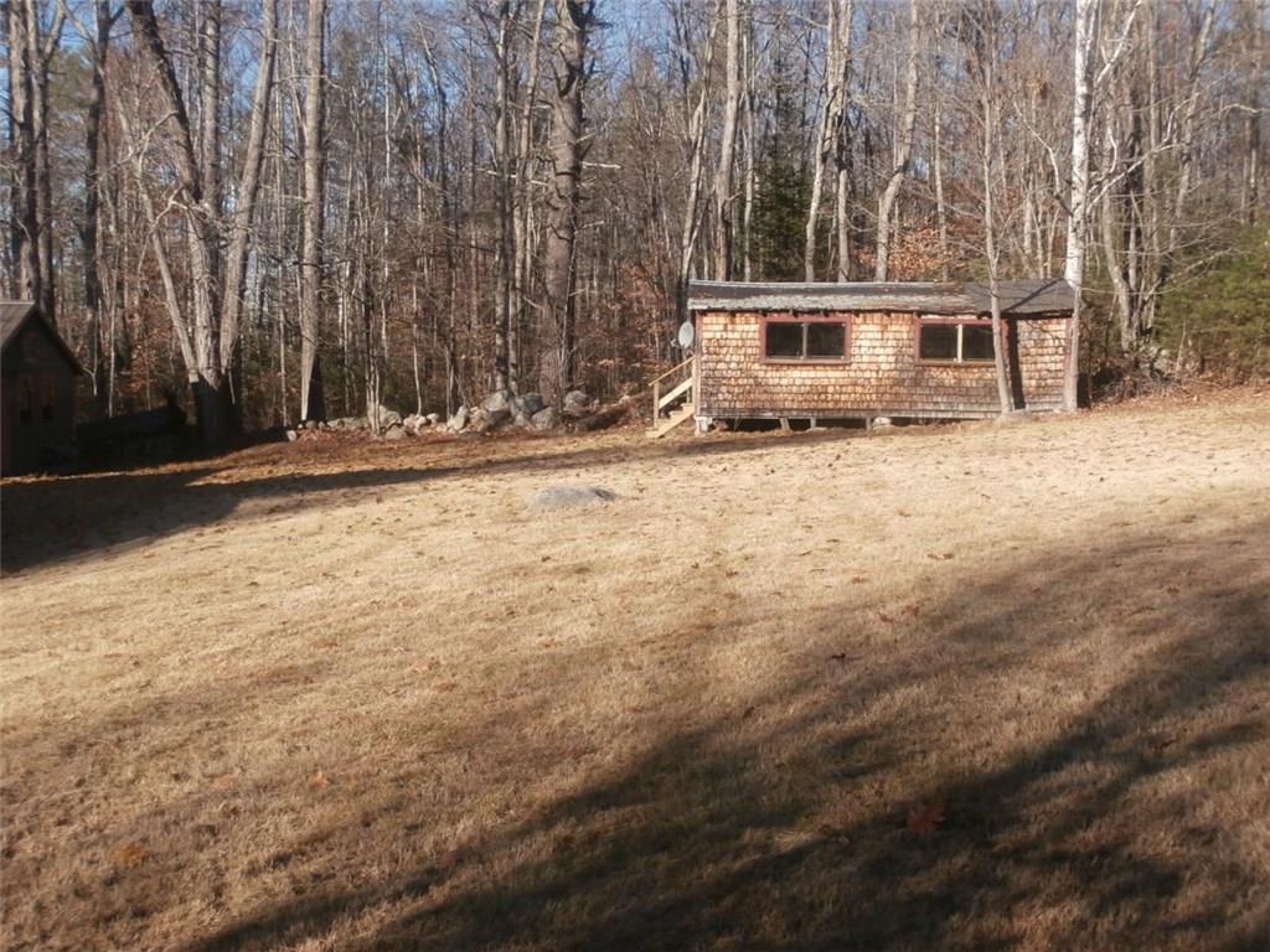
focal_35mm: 47
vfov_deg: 30.9
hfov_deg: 40.4
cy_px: 476
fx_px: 1724
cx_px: 635
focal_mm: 8.29
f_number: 4.2
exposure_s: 1/400
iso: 100
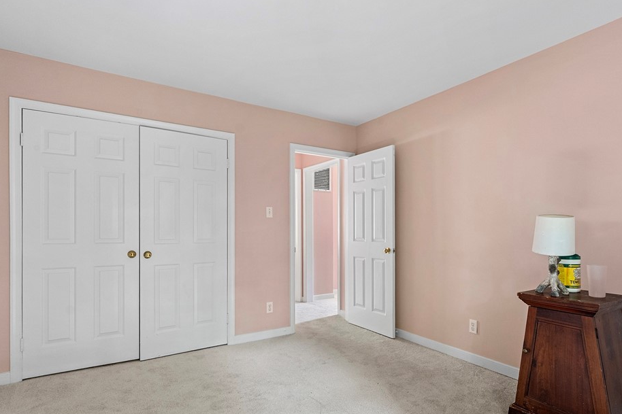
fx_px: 328
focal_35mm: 19
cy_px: 232
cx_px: 332
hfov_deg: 86.8
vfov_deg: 64.3
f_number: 8
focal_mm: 16
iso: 1600
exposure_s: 1
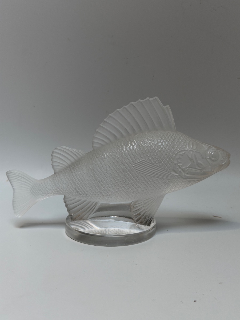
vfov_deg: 39.7
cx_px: 120
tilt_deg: -12.6
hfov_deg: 30.3
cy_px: 160
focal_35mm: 48
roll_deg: -1.0
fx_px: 444
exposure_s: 1/249
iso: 64
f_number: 1.78
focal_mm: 6.76
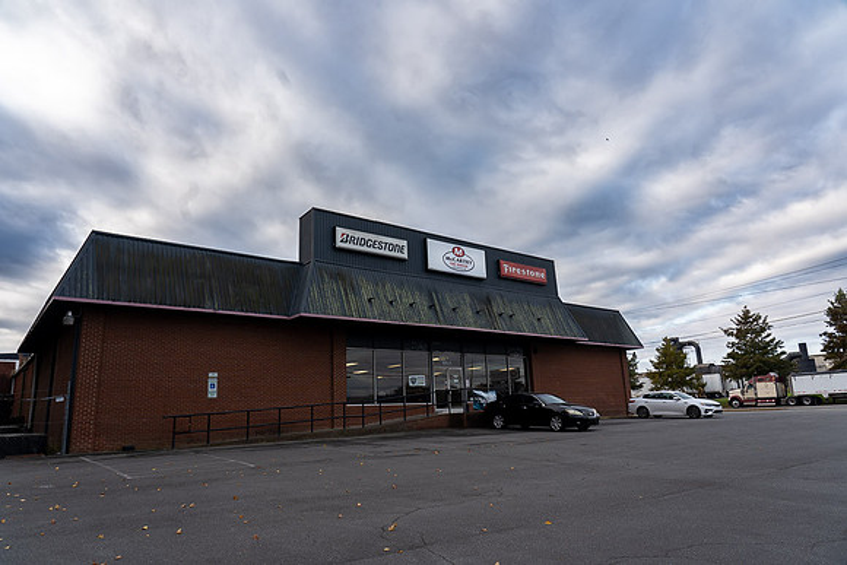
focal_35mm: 24
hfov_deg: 73.7
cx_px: 424
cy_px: 282
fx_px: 565
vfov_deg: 53.2
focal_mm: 24
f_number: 7.1
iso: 250
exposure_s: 1/100
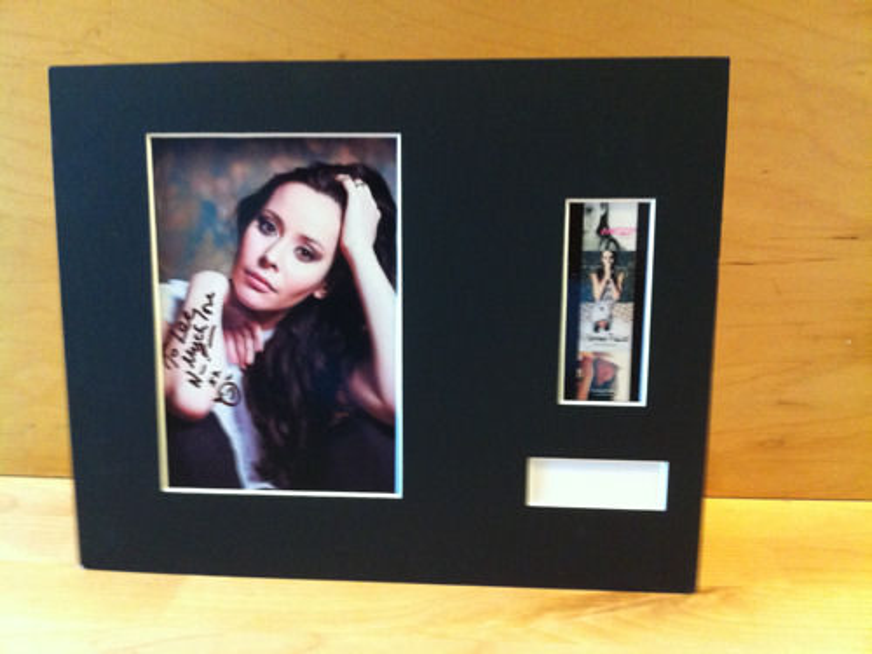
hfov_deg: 52.6
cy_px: 327
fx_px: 882
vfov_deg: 40.7
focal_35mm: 35
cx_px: 436
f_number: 2.8
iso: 400
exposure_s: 1/15
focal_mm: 3.85
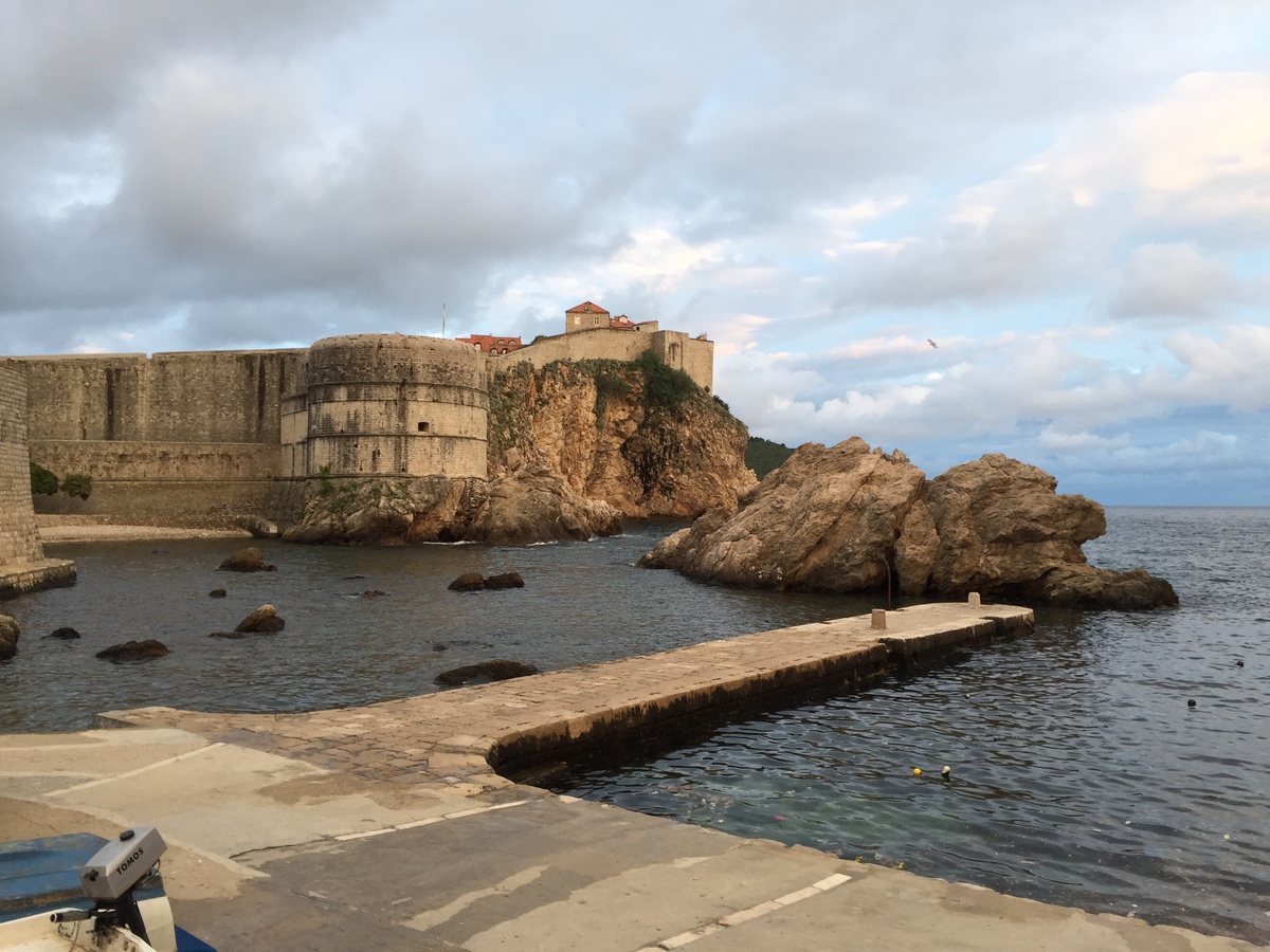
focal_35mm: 29
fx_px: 1064
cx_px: 635
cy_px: 476
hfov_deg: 61.7
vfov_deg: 48.2
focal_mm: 4.15
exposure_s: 1/50
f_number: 2.2
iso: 40
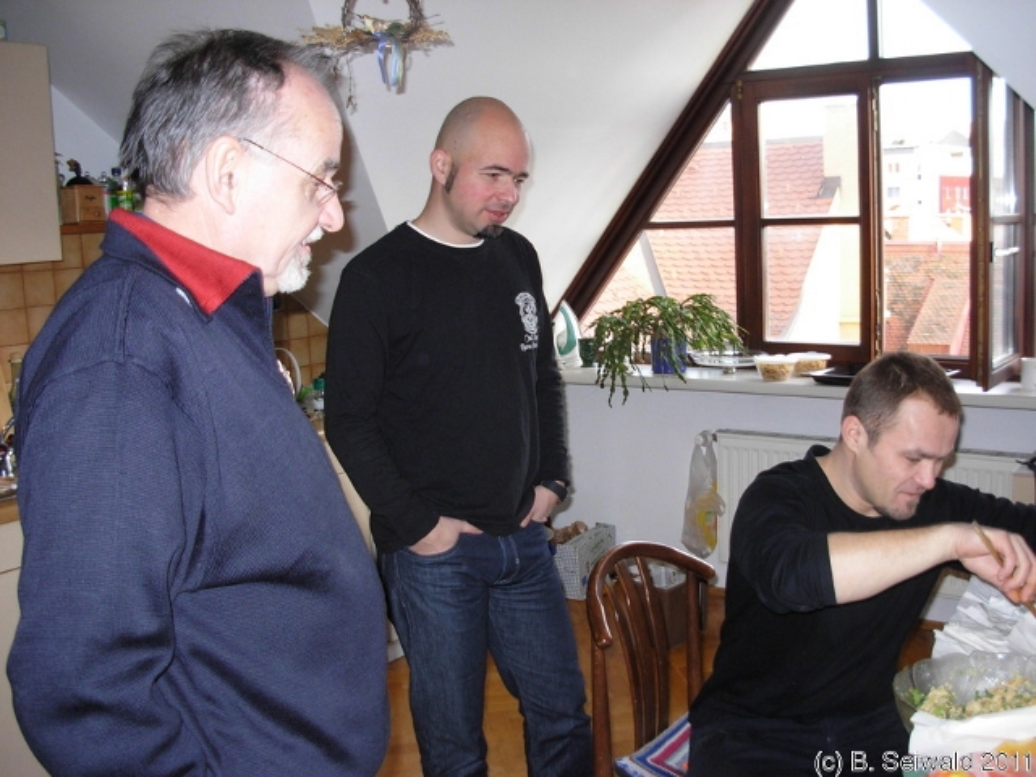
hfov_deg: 49.0
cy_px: 388
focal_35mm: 38
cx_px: 518
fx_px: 1137
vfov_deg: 37.7
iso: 168
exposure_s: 1/47.9
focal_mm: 6.3
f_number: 2.9
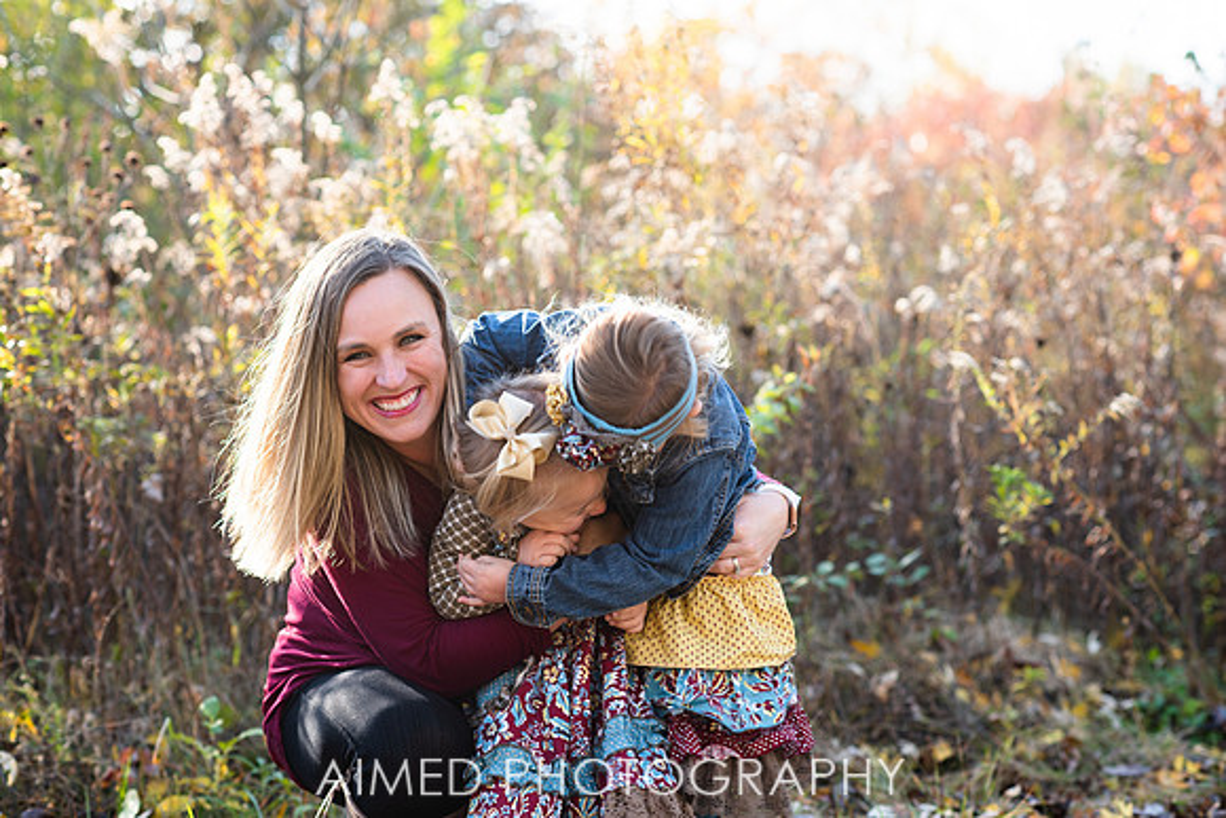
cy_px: 409
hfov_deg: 23.9
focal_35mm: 85
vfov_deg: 16.1
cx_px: 613
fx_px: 2895
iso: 100
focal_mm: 85
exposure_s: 1/200
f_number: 3.5
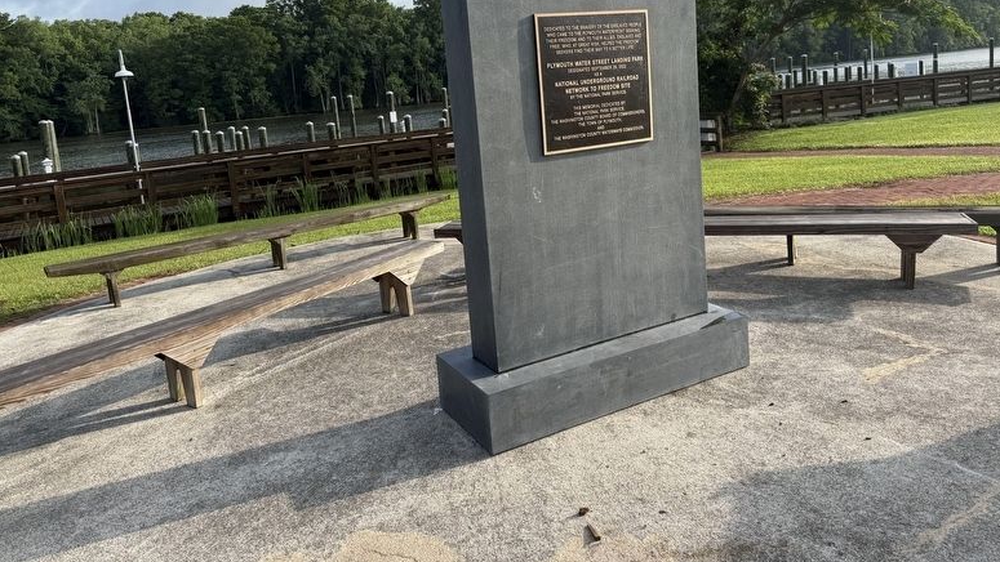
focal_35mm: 27
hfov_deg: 69.8
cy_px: 177
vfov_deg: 42.2
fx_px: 716
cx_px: 514
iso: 80
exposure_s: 1/2370
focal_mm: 6.76
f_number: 1.78
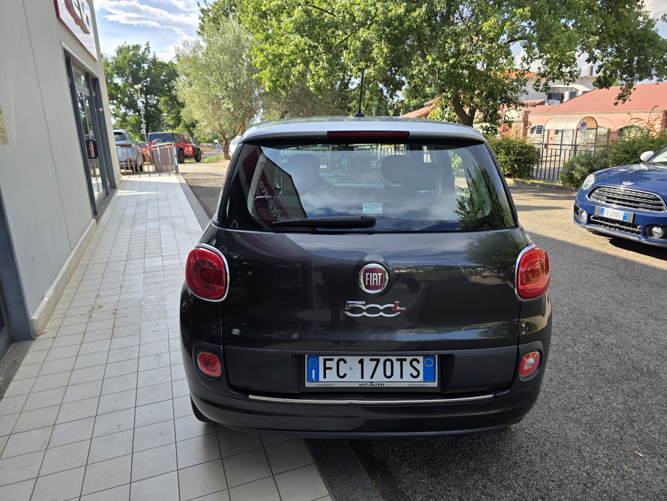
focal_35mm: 23
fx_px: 443
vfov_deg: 58.9
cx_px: 334
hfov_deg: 73.9
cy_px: 250
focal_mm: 6.3
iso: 80
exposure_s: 1/1915
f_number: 1.7
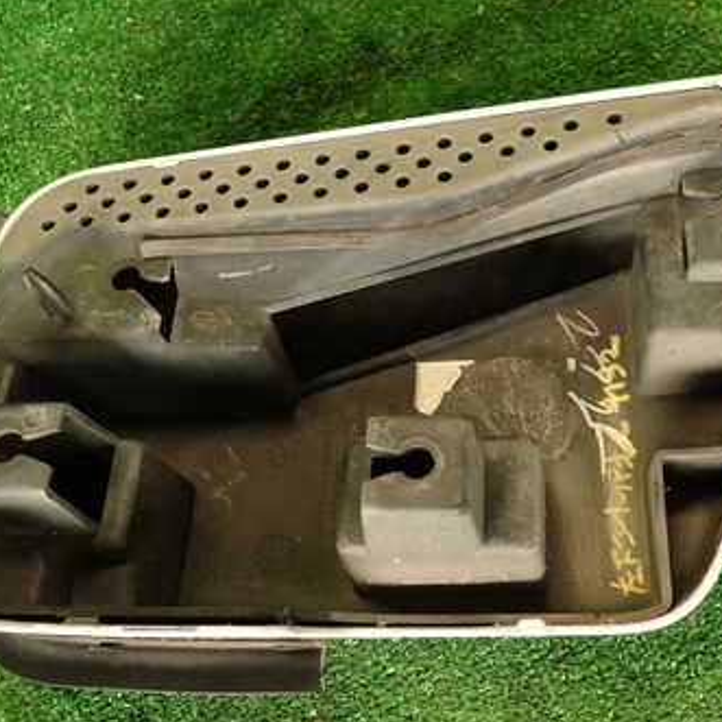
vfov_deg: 41.9
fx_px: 944
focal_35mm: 40
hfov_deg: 41.7
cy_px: 362
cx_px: 432
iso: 200
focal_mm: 4.5
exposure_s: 1/50
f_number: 2
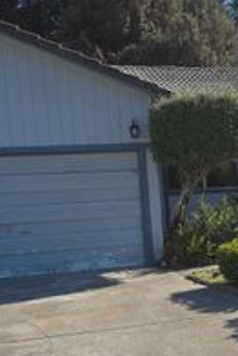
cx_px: 240
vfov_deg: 32.5
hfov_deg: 21.5
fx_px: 604
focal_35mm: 61
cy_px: 244
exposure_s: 1/4766
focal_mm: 6.3
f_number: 1.7
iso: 80
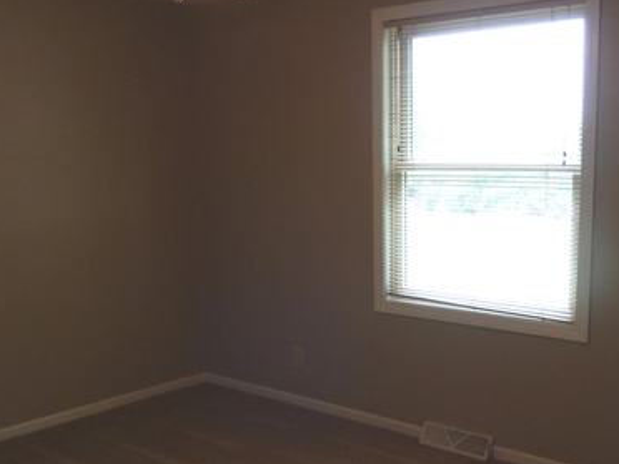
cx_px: 364
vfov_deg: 33.5
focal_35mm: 43
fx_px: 769
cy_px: 284
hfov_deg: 43.7
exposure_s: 1/30
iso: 200
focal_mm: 4.5
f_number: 3.4
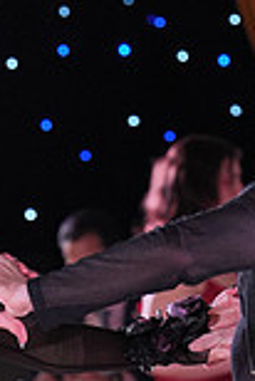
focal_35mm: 486
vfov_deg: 4.2
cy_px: 495
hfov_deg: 2.8
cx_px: 105
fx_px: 5152
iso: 1600
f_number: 4
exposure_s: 1/400
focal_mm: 129
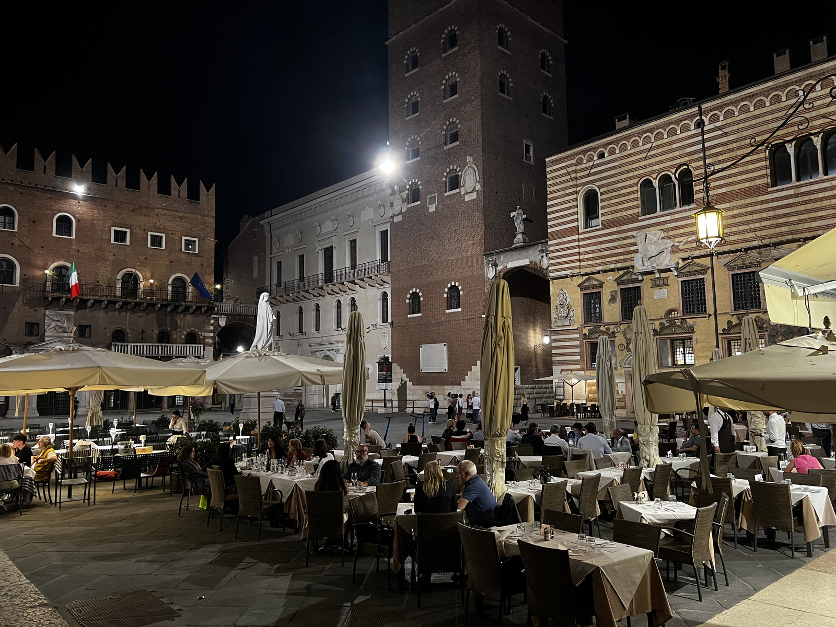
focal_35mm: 26
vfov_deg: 53.1
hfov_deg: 67.3
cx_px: 418
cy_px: 314
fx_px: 628
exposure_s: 1/33
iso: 640
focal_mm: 5.7
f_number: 1.5
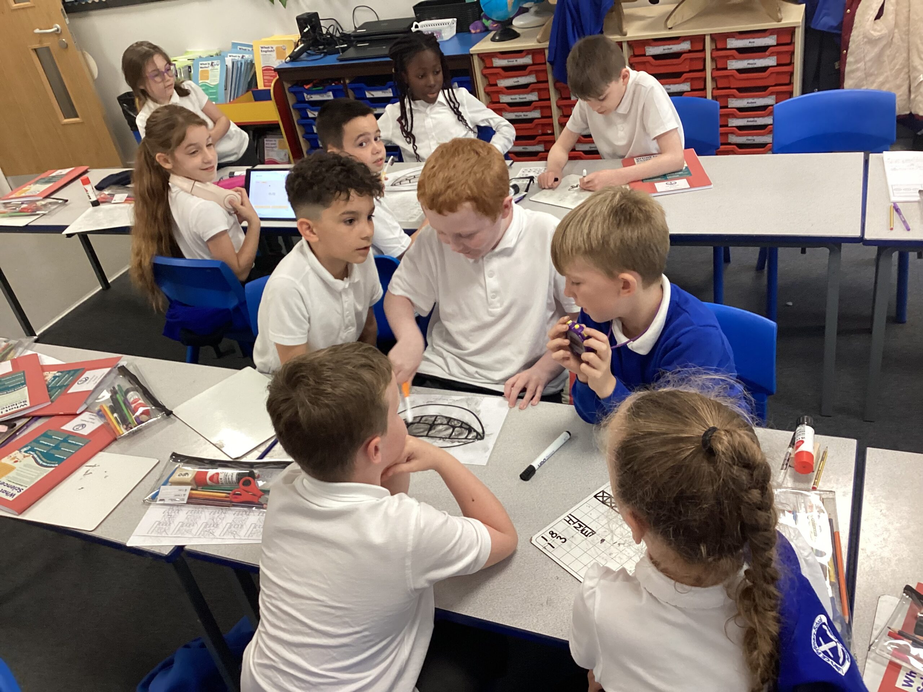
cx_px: 462
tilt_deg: -32.7
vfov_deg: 45.4
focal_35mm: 31
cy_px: 346
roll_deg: +11.4
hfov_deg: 58.4
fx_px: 827
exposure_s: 1/60
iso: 160
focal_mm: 3.3
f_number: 2.4
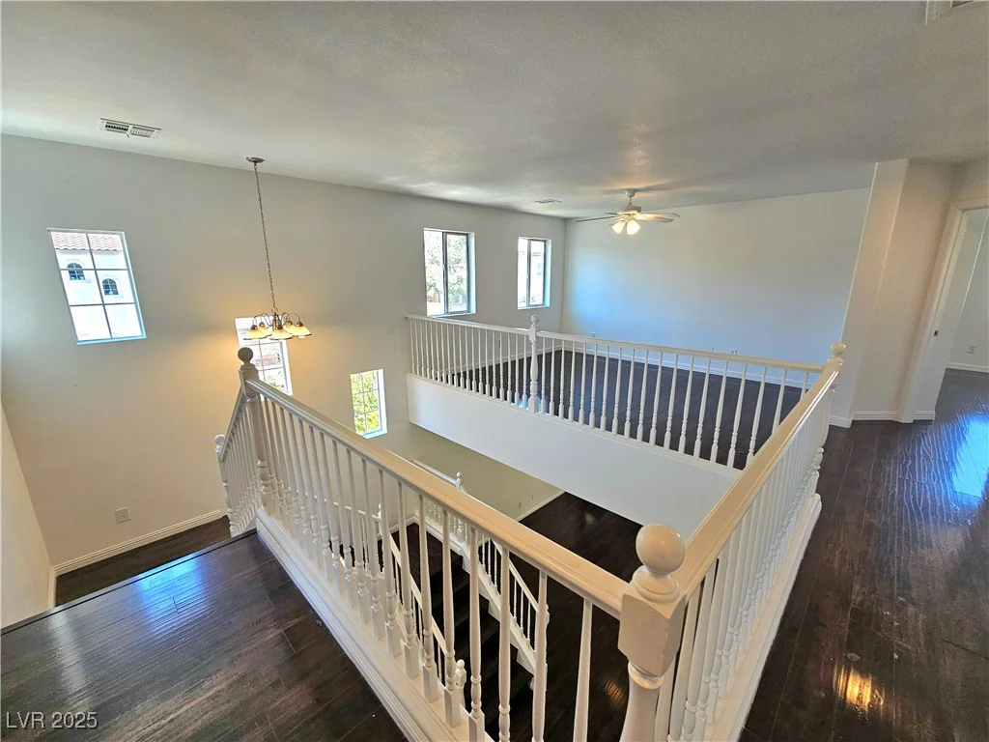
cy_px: 371
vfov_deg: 89.9
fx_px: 371
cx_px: 494
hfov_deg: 106.2
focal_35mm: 13
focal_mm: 2.2
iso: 80
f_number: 2.2
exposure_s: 1/120
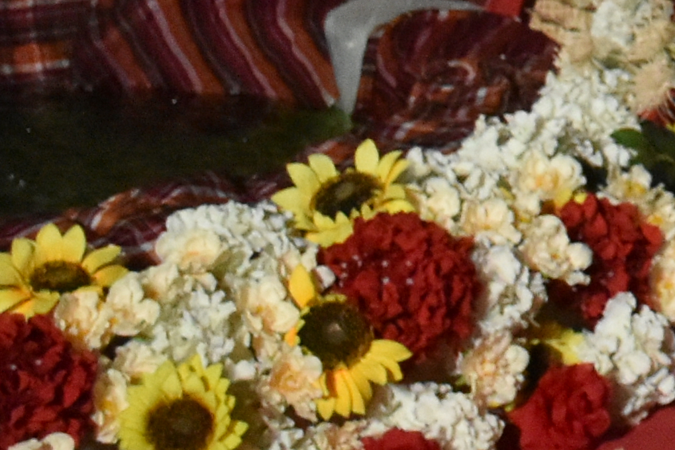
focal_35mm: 212
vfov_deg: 6.2
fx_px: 3974
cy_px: -556
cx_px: 1882
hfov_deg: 8.4
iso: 2500
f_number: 3.8
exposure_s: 1/640
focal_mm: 24
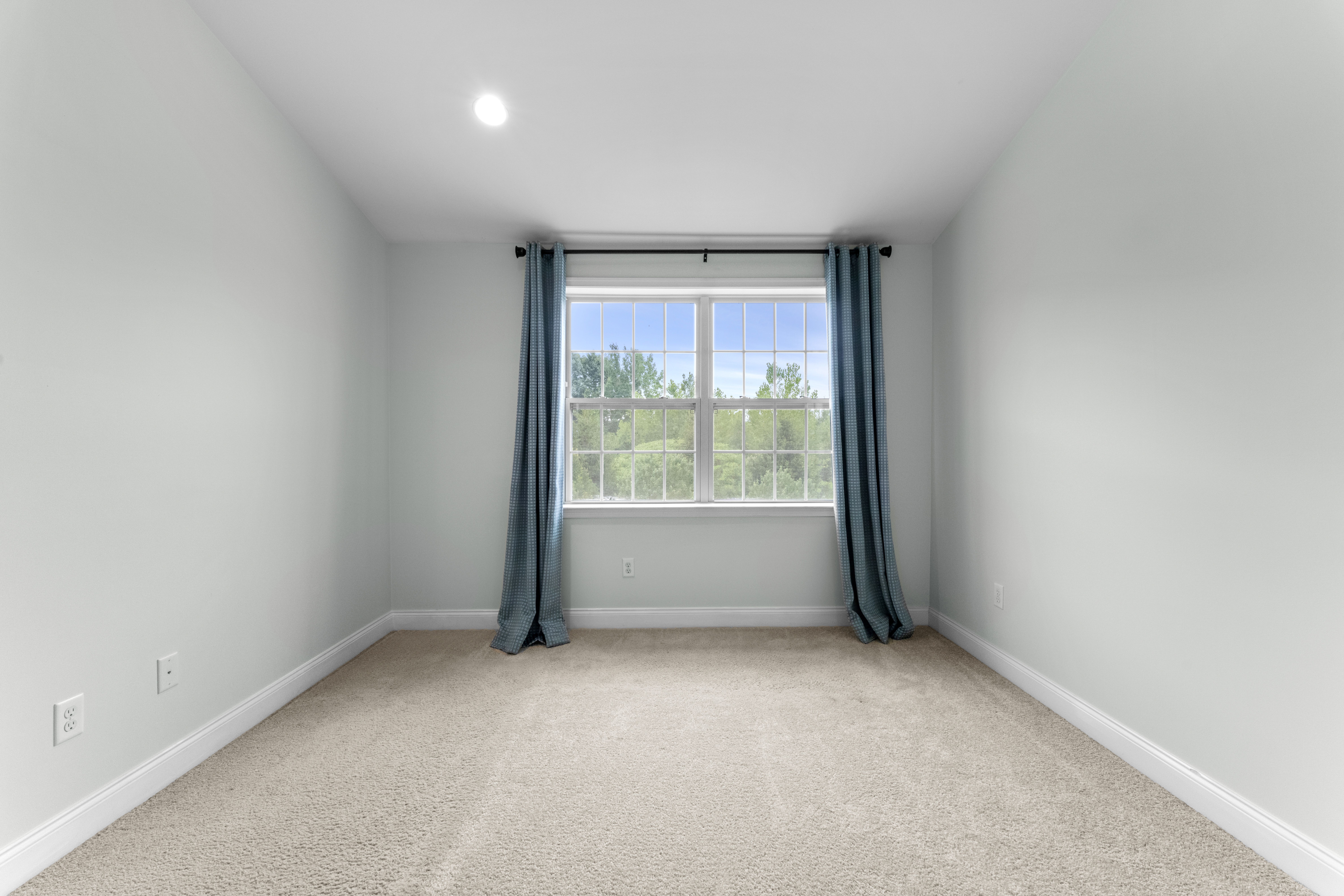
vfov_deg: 81.2
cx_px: 672
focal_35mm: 14
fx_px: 523
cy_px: 448
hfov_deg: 104.3
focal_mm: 14
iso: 3200
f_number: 11
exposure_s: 1/30
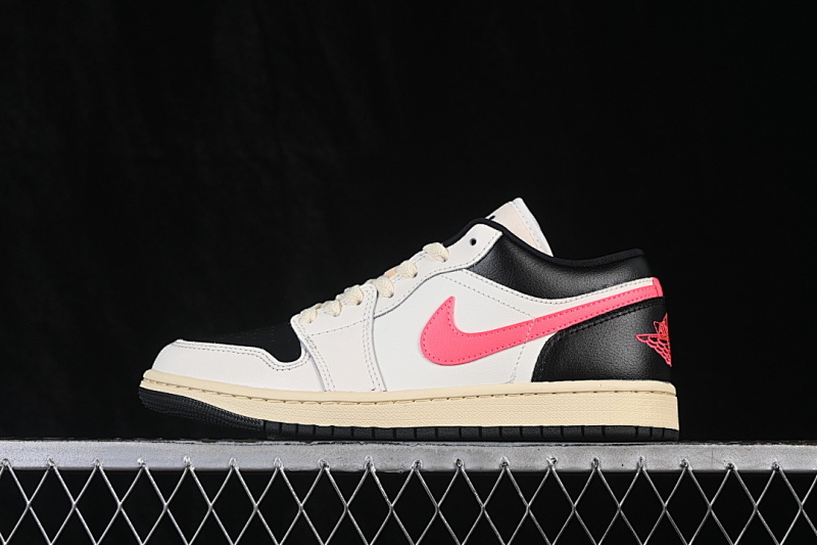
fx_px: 1702
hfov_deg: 27.0
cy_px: 272
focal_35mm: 75
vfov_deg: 18.2
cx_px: 408
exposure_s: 1/80
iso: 160
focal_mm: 50
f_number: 8
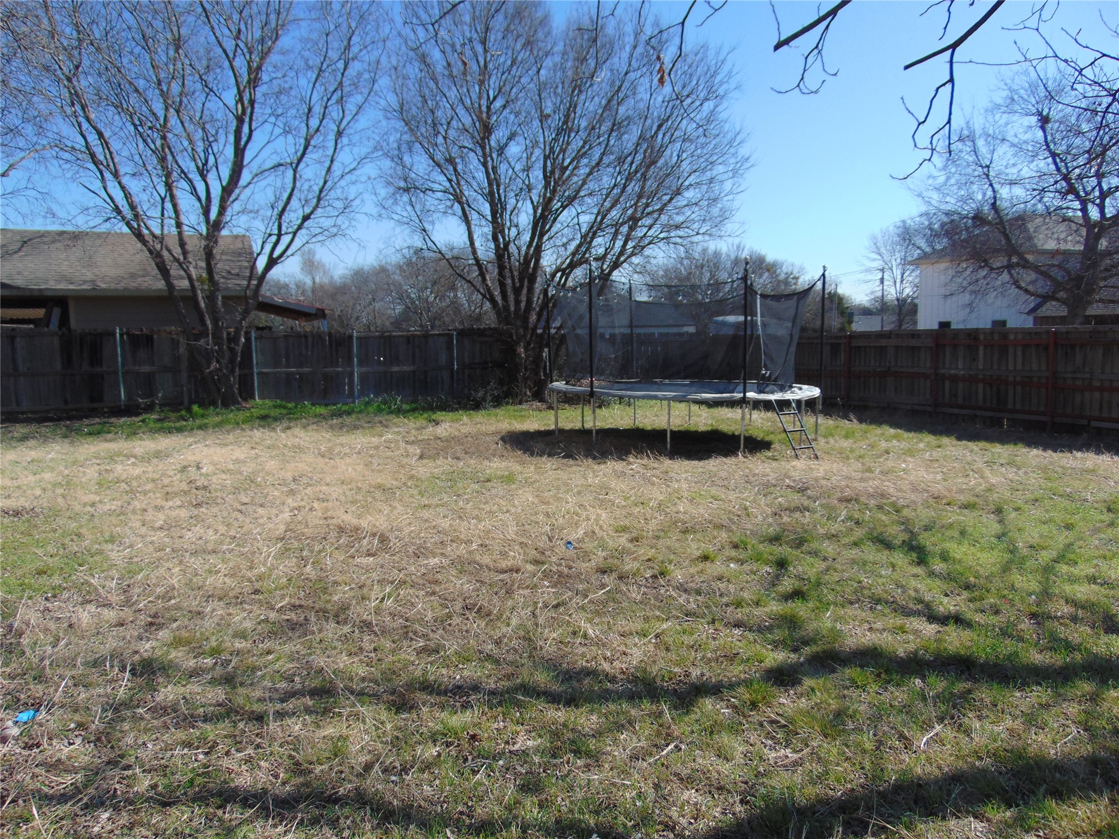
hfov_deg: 69.4
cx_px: 560
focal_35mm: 25
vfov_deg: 54.9
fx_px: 808
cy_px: 420
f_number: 3
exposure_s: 1/1000
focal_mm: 4.5
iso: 80
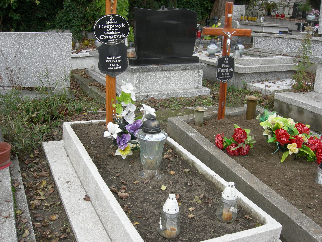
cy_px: 121
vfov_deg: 39.7
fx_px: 335
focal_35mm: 36
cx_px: 161
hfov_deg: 51.4
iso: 64
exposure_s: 1/93
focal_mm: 7.5
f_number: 4.3
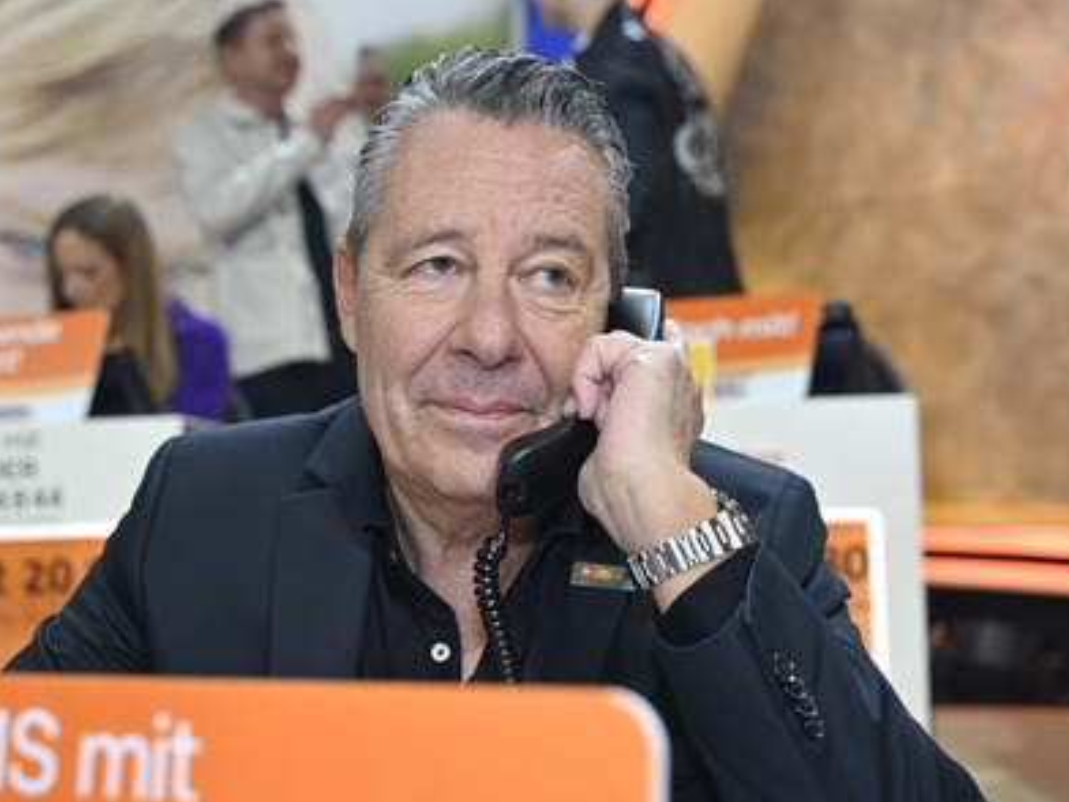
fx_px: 1606
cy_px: 404
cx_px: 503
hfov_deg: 36.8
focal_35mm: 52
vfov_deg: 28.0
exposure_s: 1/200
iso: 1000
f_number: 4
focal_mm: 47
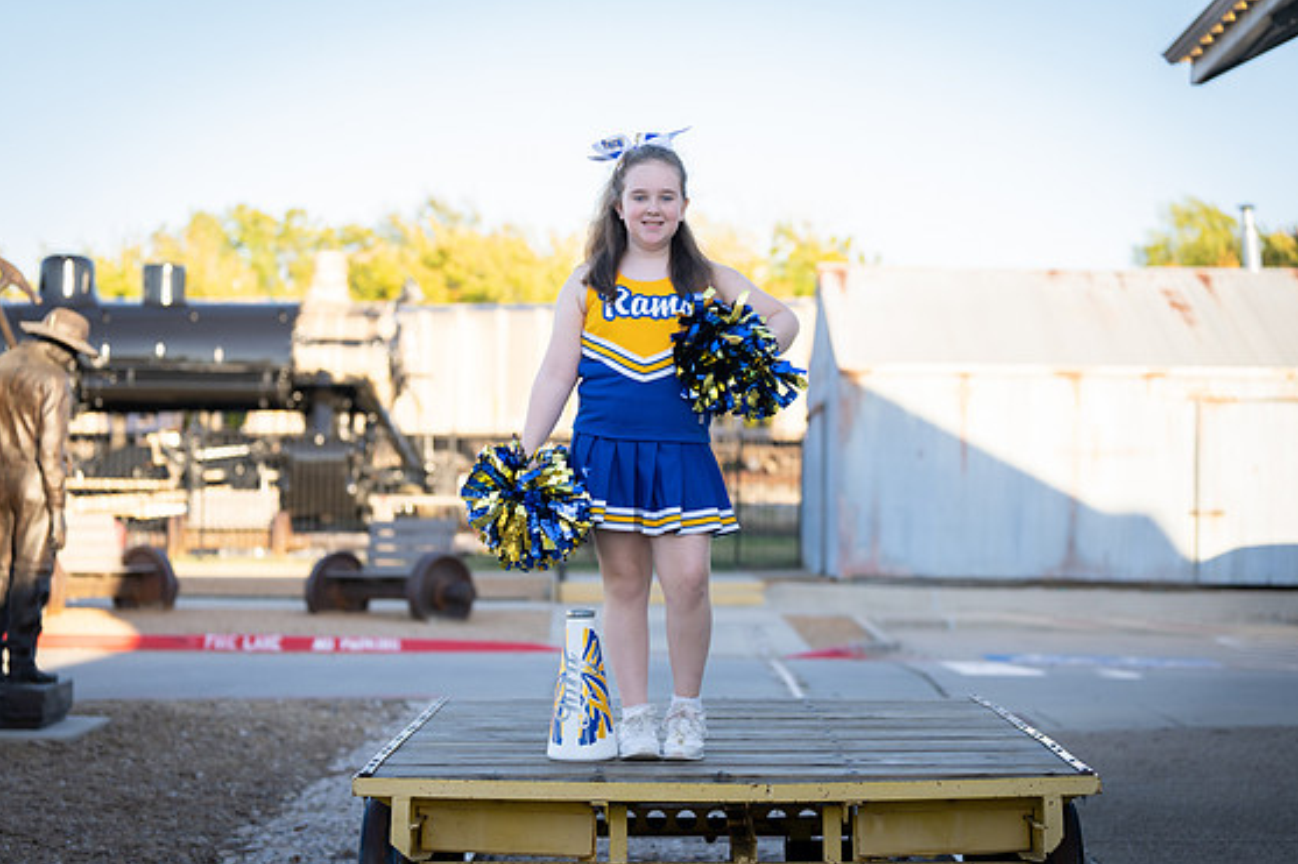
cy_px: 436
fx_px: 2667
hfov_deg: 27.4
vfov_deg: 18.4
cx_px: 648
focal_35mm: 74
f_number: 2.8
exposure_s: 1/400
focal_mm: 70
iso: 125
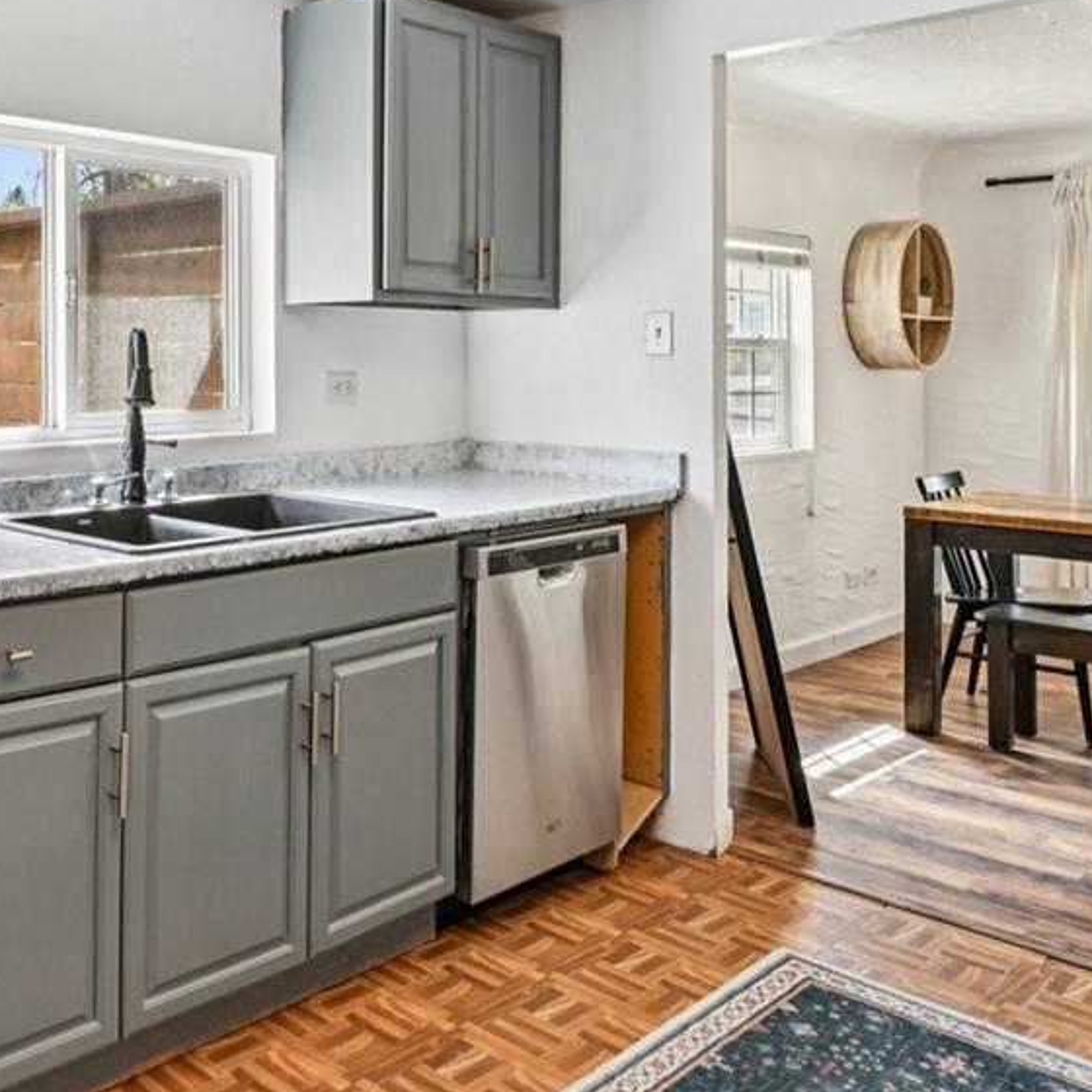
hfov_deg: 43.7
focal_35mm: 34
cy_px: 326
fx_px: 1213
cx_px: 84
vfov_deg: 47.3
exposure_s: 1/15
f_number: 11
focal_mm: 14
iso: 280
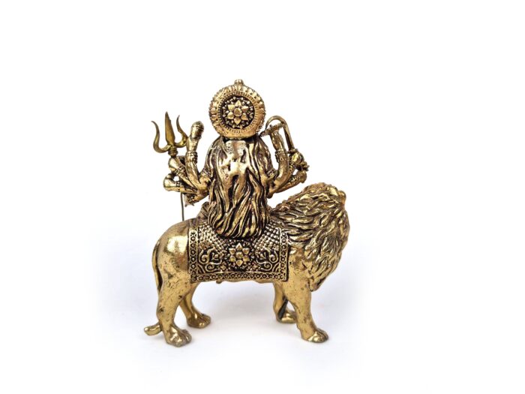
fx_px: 394
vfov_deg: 53.1
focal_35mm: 26
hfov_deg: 67.3
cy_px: 197
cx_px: 262
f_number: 1.8
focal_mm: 5.4
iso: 50
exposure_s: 1/308
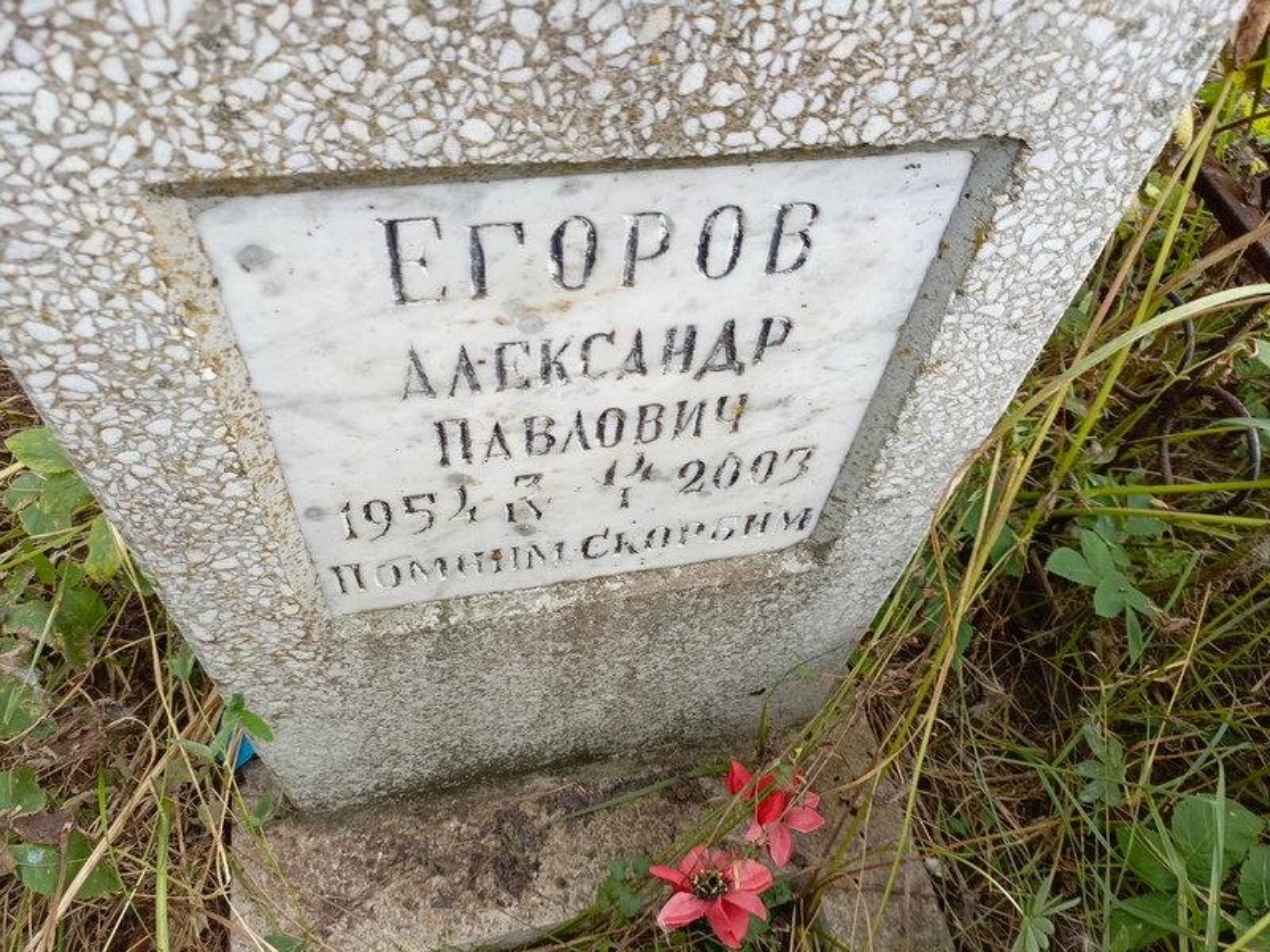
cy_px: 476
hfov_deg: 69.4
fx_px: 917
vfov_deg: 54.9
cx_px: 635
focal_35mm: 25
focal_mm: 4.76
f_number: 1.69
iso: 112
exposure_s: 1/156
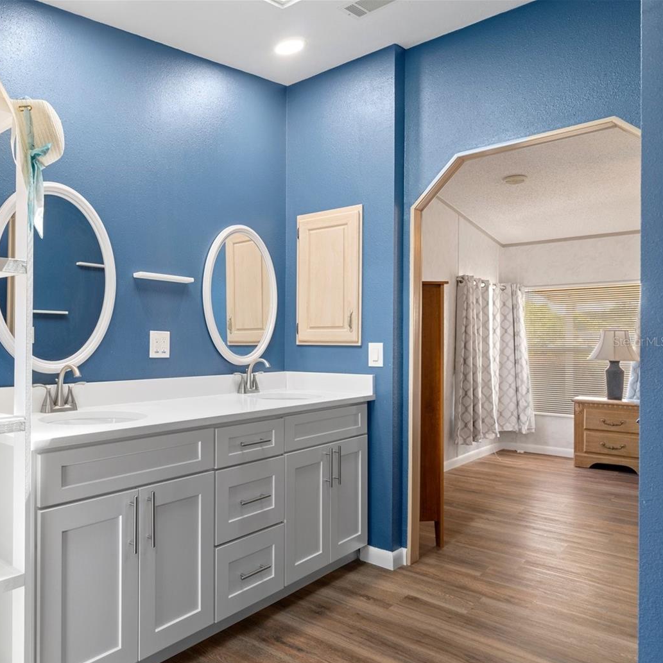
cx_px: 157
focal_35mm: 26
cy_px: 341
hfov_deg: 58.1
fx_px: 556
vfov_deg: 61.6
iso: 320
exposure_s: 1
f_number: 8
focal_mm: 13
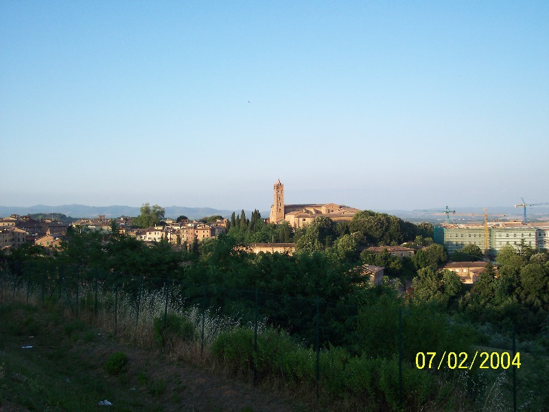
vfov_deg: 37.7
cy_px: 206
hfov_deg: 49.0
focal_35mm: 38
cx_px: 274
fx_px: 603
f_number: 2.8
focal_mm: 8
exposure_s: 1/700
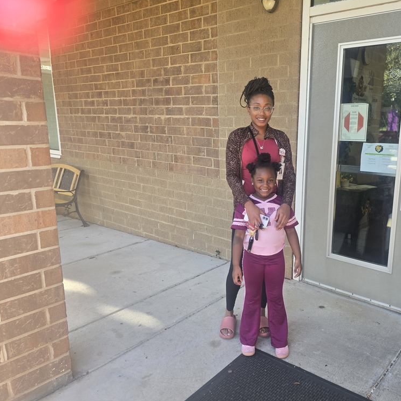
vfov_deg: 57.3
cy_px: 204
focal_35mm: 28
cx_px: 271
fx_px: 367
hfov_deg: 55.9
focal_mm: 6.3
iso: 80
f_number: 1.7
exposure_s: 1/180
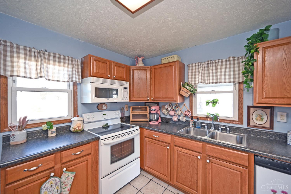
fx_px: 113
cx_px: 146
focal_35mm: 14
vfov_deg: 81.2
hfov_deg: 104.3
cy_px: 97
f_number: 4
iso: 800
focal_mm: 14
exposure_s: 1/60
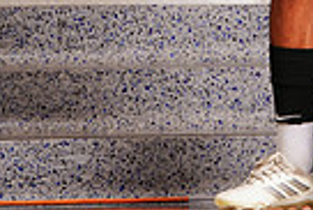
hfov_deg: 5.9
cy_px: -261
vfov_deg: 3.9
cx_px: 341
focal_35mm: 348
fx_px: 3029
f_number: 8
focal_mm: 105
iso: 320
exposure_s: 1/200
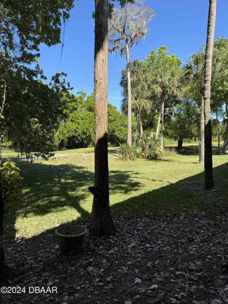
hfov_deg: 56.8
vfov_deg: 71.6
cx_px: 114
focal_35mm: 24
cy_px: 152
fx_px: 211
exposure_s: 1/1869
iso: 80
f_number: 1.78
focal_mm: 6.86
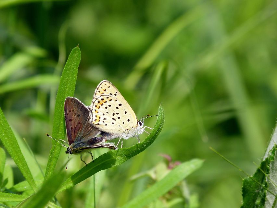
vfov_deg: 2.0
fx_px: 5834
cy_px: 104
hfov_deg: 2.7
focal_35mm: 729
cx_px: 138
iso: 80
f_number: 5.2
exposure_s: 1/160
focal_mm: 108
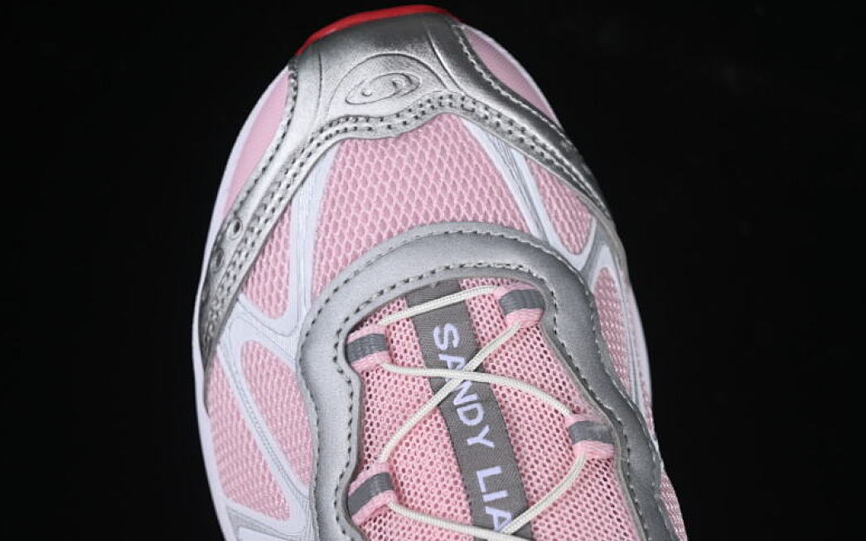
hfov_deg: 26.1
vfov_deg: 16.5
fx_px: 1864
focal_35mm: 79
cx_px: 441
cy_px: 278
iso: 160
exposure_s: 1/80
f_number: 7.1
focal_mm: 50
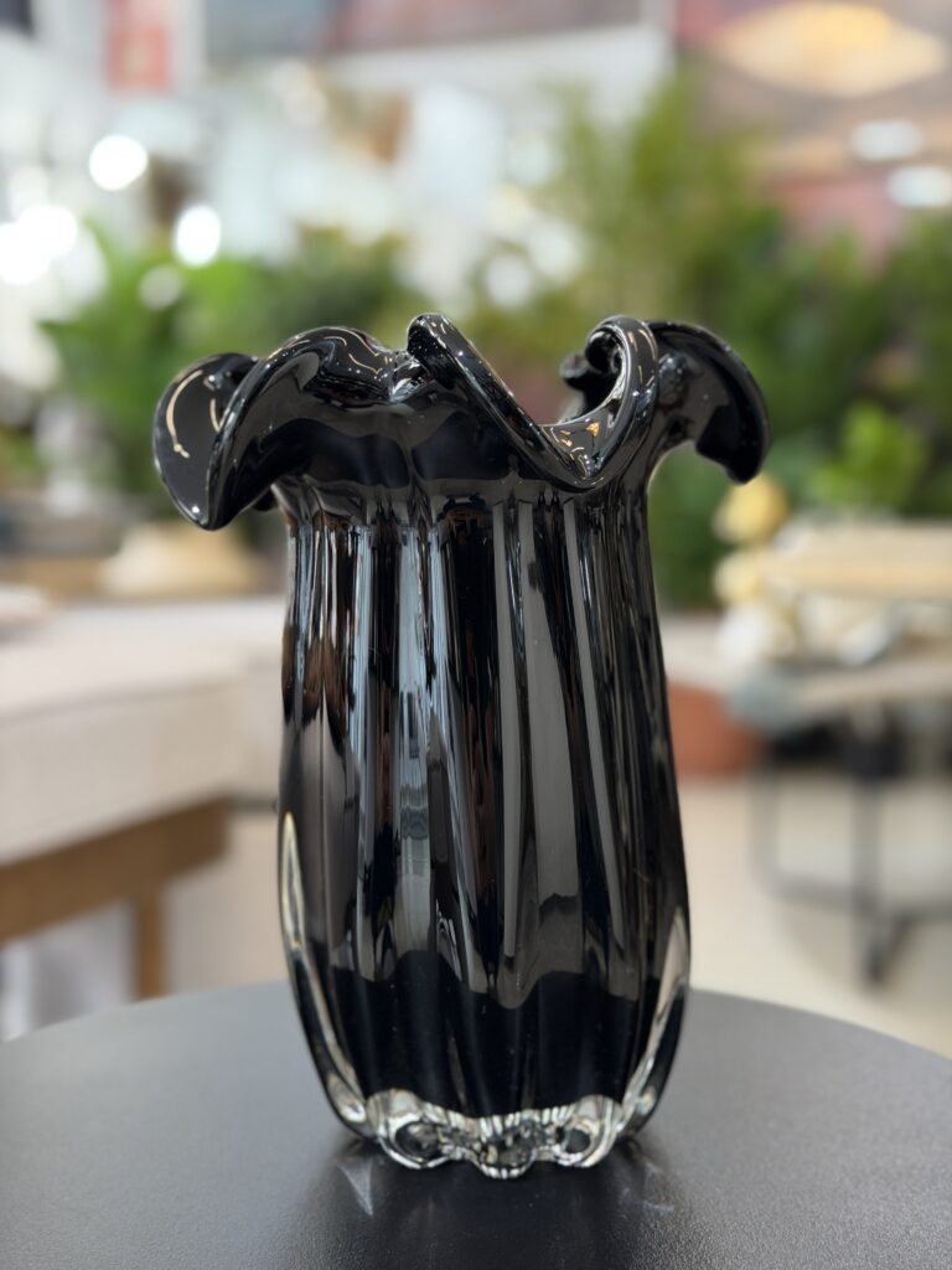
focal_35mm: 48
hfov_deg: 30.3
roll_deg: -0.5
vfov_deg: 39.7
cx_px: 476
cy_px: 635
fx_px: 1760
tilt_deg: -4.6
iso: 250
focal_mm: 6.76
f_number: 1.78
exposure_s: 1/60
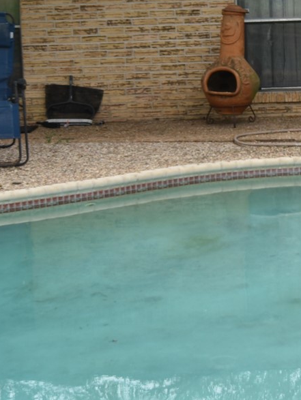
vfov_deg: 20.1
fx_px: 1112
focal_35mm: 96
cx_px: 276
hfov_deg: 15.2
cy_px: 61
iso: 100
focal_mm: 18
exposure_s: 1/160
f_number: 6.3
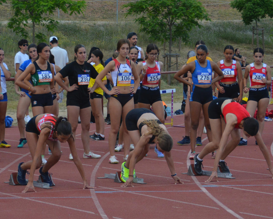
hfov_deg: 11.7
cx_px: 123
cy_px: 150
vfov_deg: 9.4
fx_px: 1334
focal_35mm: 165
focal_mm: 62
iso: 800
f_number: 5.3
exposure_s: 1/500
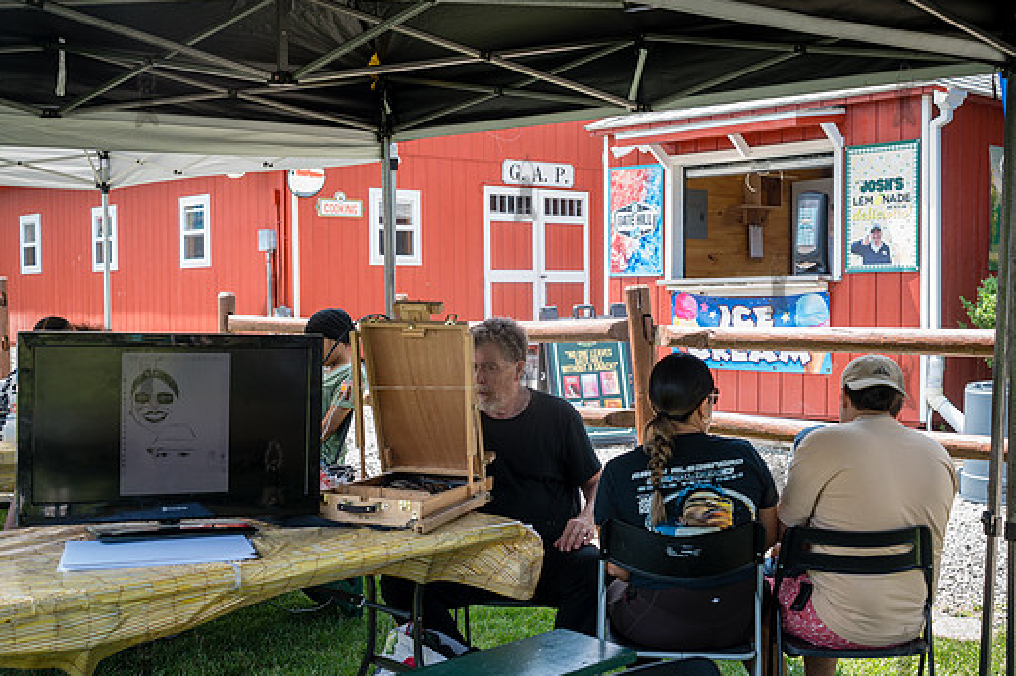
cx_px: 524
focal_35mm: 47
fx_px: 1326
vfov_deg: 28.6
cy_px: 376
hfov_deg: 41.9
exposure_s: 1/80
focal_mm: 42
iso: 100
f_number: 4.5
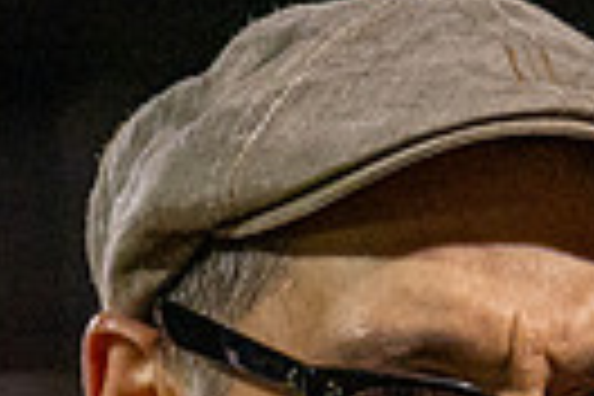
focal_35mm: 855
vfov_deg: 1.6
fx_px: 14106
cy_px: 810
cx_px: 742
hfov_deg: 2.4
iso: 6400
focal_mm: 180
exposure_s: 1/250
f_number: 5.3
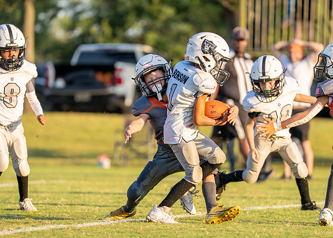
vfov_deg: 5.0
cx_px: 168
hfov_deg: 7.0
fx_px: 2725
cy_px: 132
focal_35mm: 288
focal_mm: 200
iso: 320
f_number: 2.8
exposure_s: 1/3200
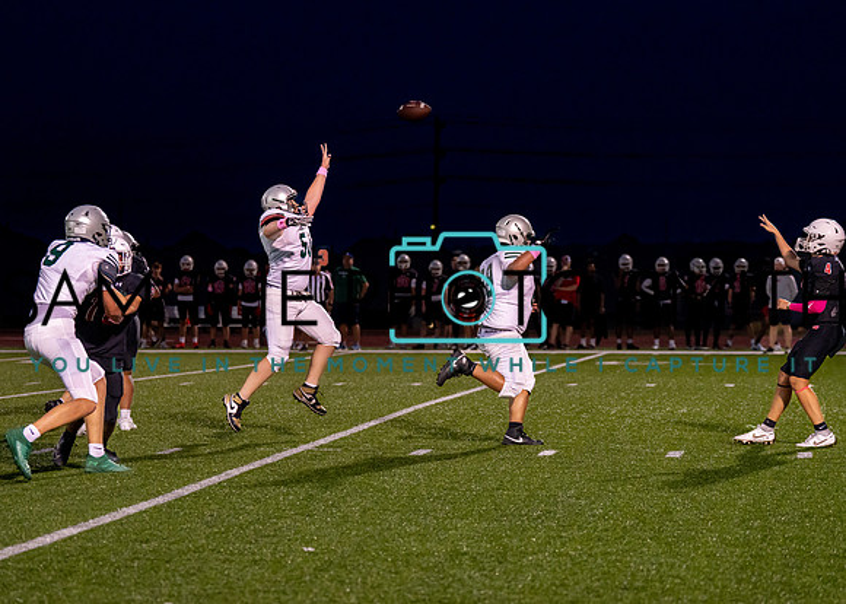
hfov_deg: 17.4
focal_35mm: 115
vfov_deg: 12.5
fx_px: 2767
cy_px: 327
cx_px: 504
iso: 3200
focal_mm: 86
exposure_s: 1/1250
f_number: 2.8
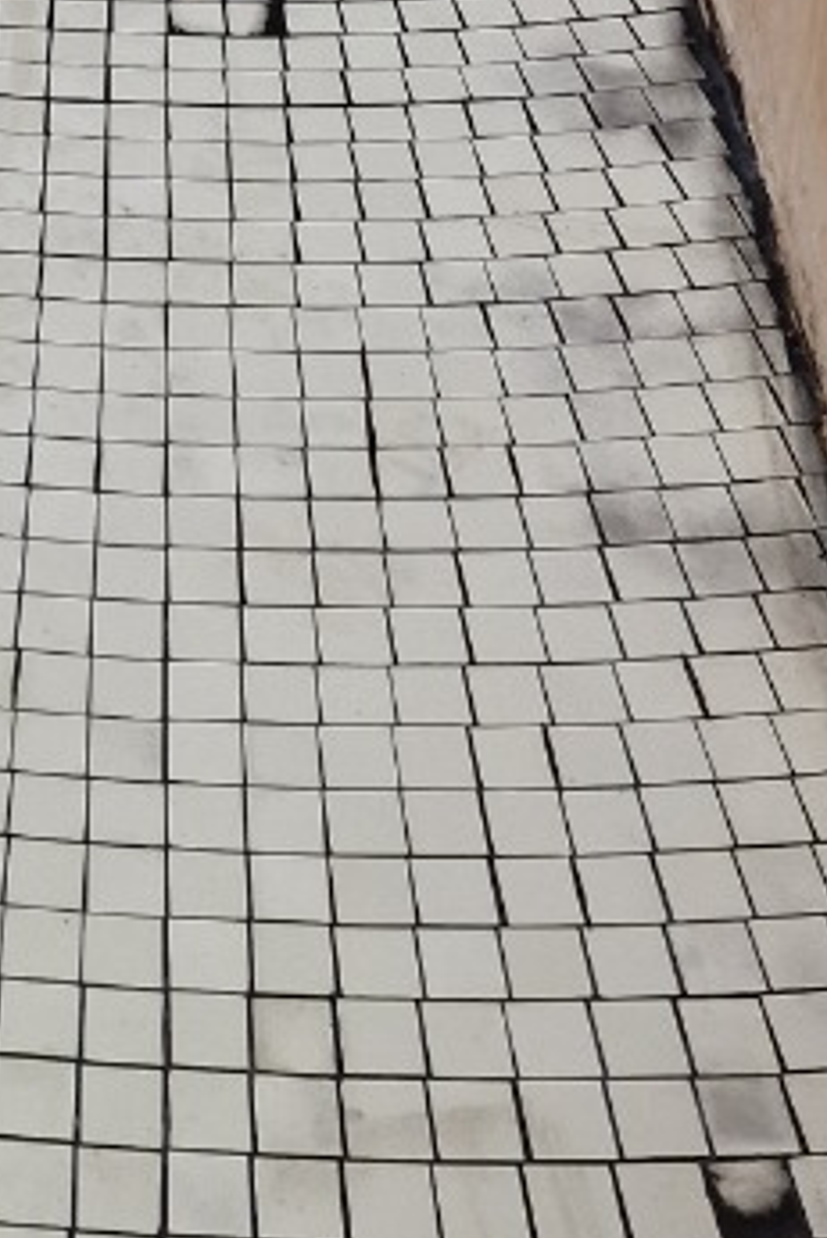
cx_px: -136
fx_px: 2857
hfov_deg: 15.9
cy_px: -254
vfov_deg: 22.5
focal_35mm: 83
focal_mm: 6.4
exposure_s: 1/100
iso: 200
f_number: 1.8
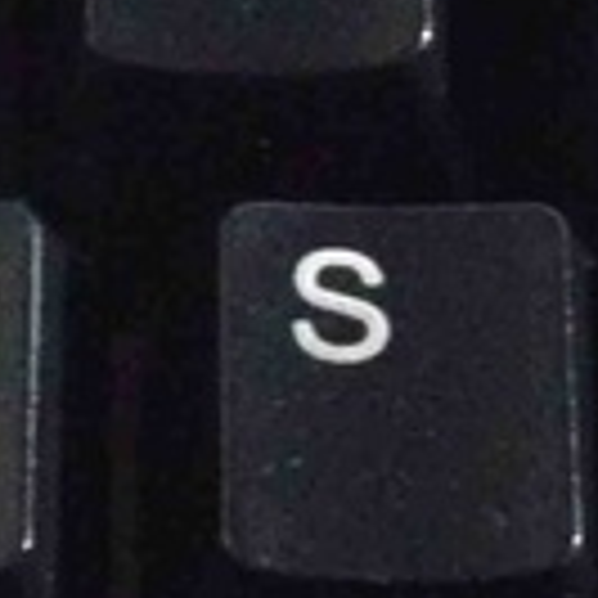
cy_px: 360
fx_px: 4652
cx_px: 135
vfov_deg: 7.4
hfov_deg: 7.3
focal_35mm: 238
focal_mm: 4.28
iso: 800
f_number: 2.4
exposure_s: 1/15
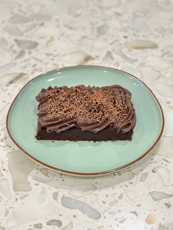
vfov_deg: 39.6
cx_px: 86
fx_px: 320
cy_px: 115
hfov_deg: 30.3
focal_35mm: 48
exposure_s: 1/33
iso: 250
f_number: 1.78
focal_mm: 6.86
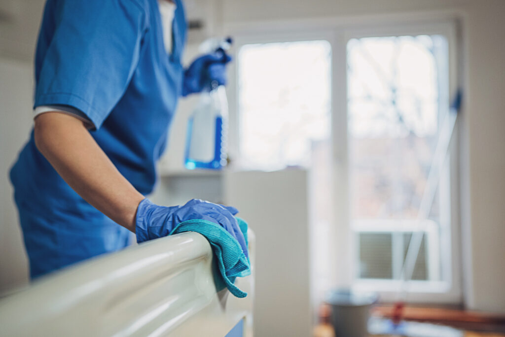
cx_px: 252
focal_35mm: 35
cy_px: 168
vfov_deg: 37.9
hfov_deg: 54.4
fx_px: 491
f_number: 1.8
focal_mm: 35
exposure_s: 1/320
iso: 500
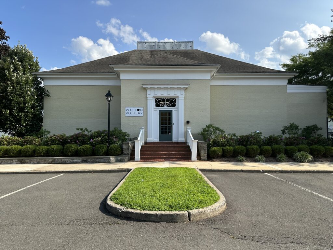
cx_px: 166
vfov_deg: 56.8
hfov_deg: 71.6
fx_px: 231
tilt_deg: +1.4
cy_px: 125
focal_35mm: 24
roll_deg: -0.4
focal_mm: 6.86
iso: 80
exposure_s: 1/3058
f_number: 1.78
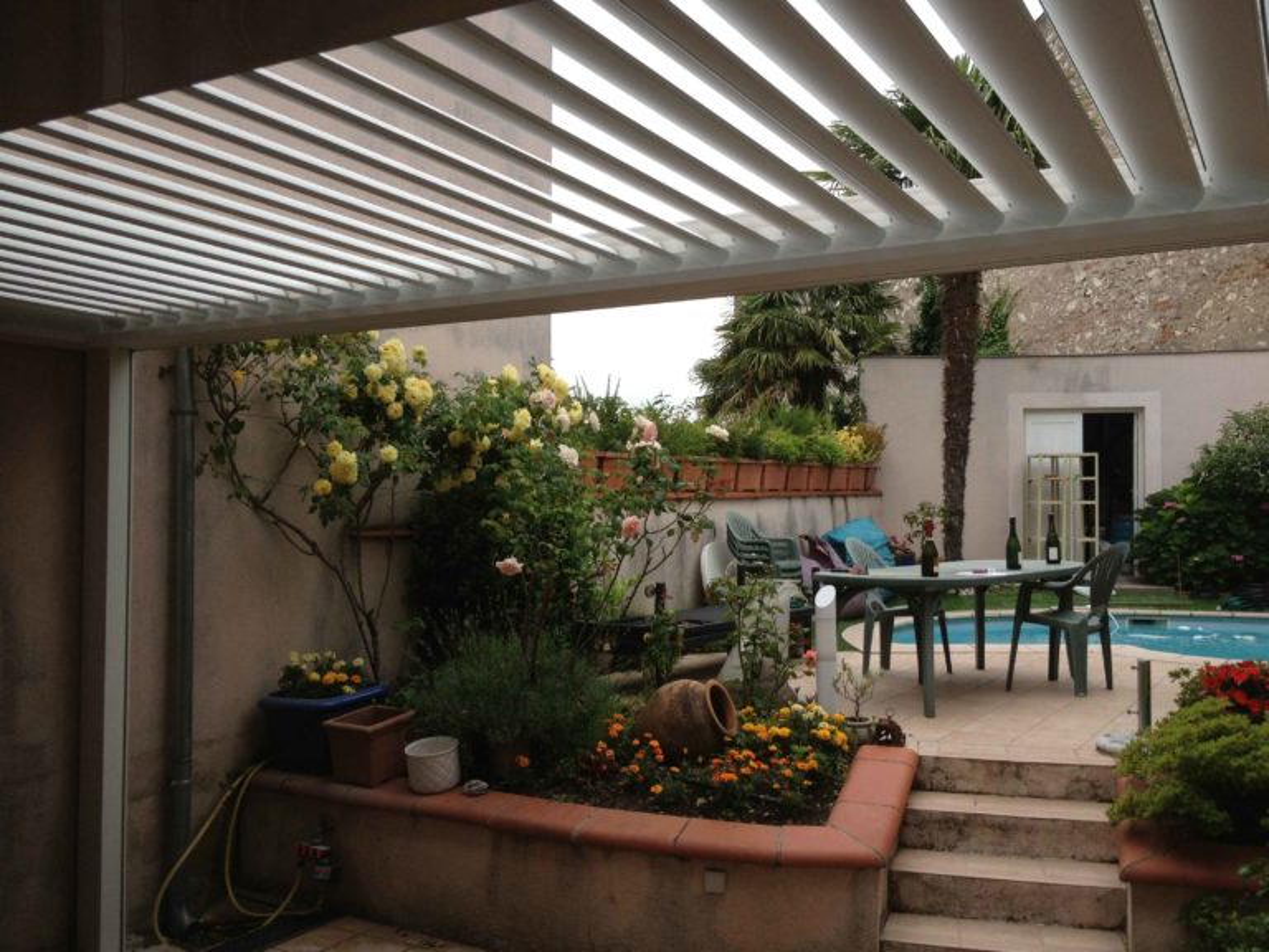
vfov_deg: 40.7
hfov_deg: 52.6
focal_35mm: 35
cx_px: 634
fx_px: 1283
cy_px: 476
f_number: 2.4
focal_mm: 4.28
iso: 50
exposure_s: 1/421
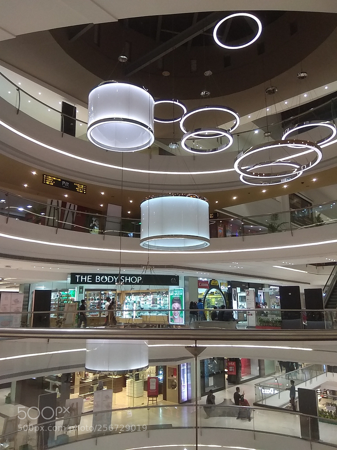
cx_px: 168
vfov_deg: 44.8
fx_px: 545
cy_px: 225
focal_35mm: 42
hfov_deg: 34.3
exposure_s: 1/33
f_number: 2
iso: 242
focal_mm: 3.57
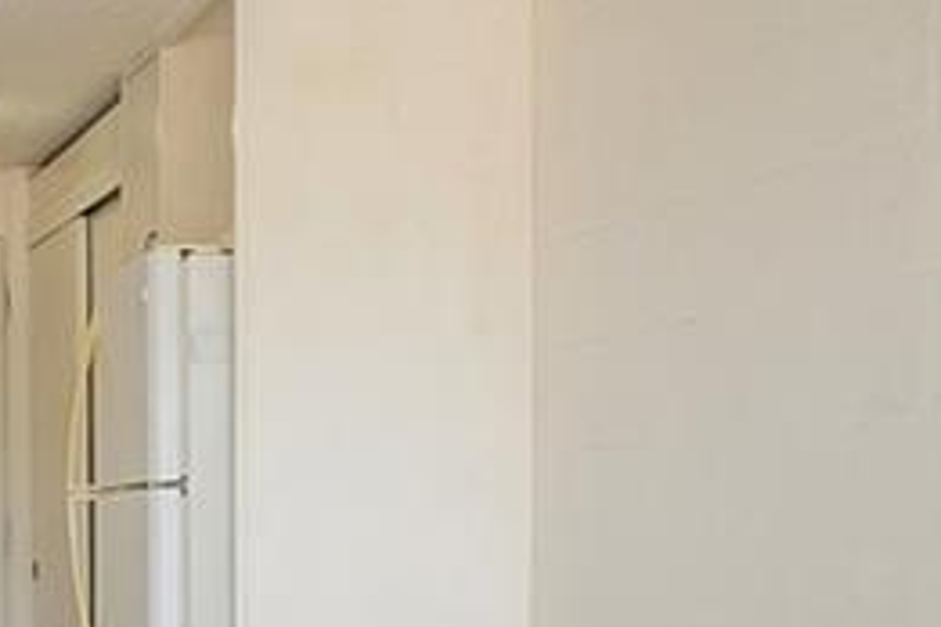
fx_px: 2405
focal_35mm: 92
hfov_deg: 20.3
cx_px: -285
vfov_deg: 14.7
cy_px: 584
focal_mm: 10
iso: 125
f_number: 8
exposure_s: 1/13
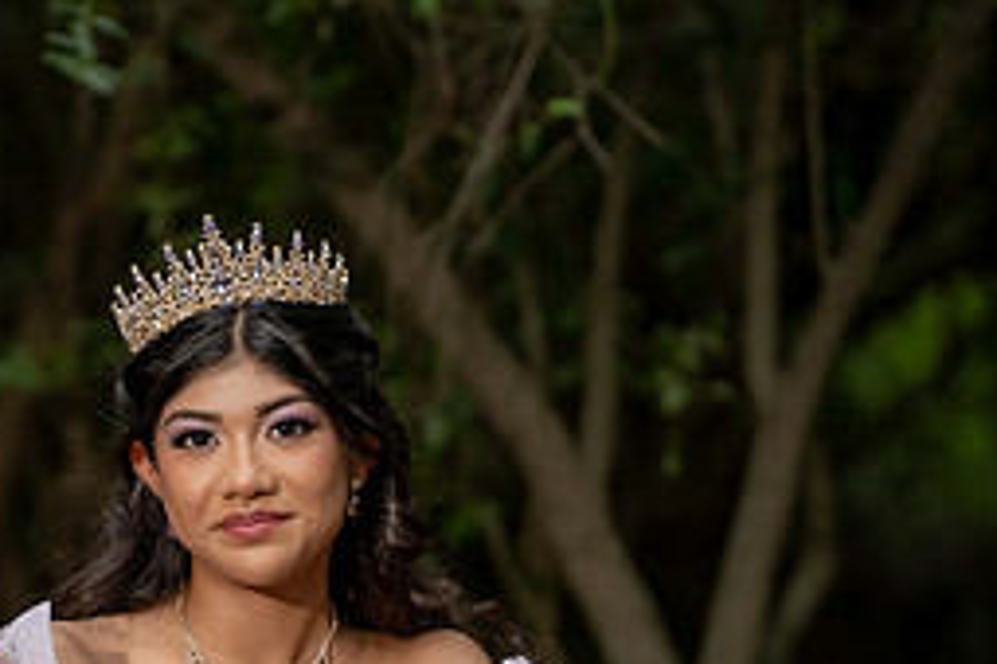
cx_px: 137
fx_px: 7505
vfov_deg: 5.1
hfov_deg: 7.6
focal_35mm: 271
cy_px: 689
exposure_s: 1/1000
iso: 250
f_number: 2.8
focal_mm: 119
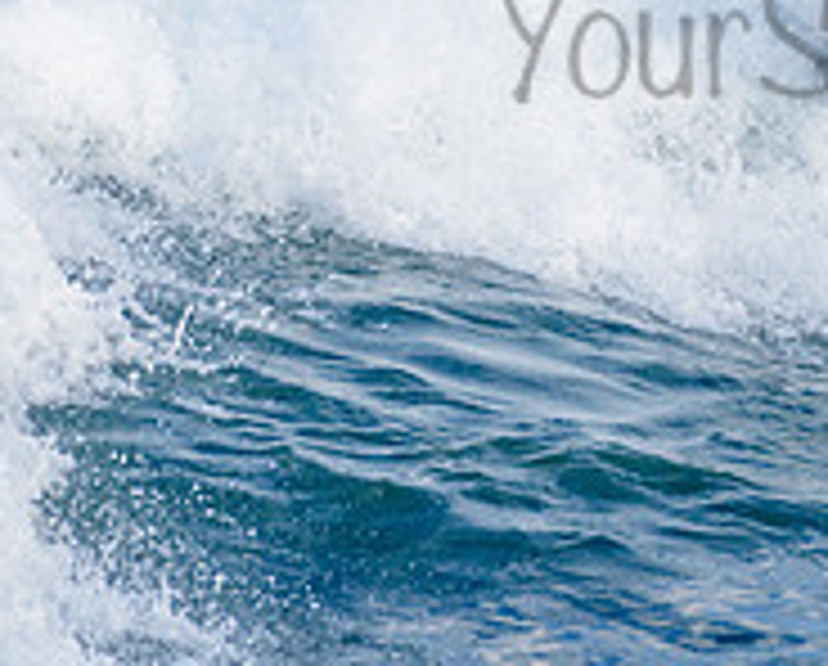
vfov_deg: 0.9
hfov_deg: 1.1
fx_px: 44376
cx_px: 958
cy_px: -7
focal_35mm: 1807
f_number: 5.6
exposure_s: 1/1250
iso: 560
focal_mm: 500
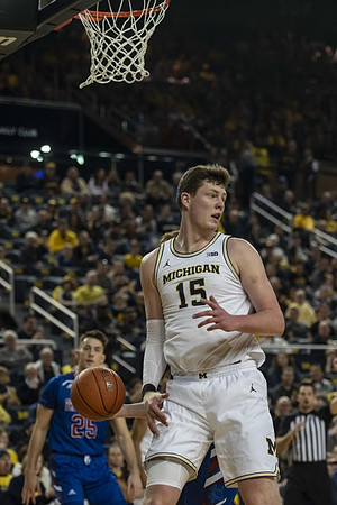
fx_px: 1832
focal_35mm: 130
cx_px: 195
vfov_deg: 15.7
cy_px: 255
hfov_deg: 10.5
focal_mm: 85
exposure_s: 1/1000
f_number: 2.8
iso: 1250
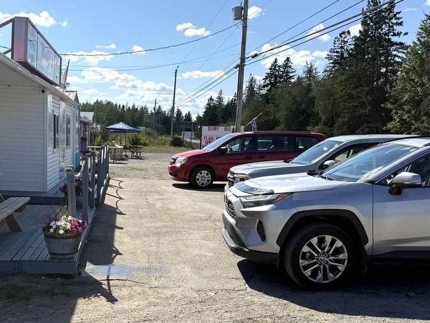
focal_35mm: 42
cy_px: 192
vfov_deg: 34.3
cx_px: 124
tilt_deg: -5.8
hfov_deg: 43.7
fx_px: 522
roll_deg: -1.1
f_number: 1.78
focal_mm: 6.76
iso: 80
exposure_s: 1/6173
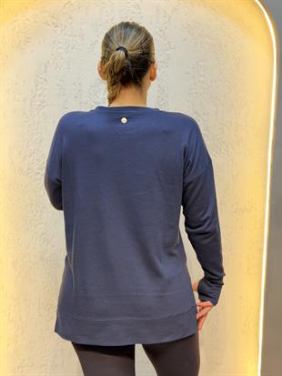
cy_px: 188
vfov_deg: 39.6
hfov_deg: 30.3
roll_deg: -1.2
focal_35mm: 48
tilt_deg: -10.7
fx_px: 521
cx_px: 141
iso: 320
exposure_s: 1/100
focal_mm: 6.76
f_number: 1.78
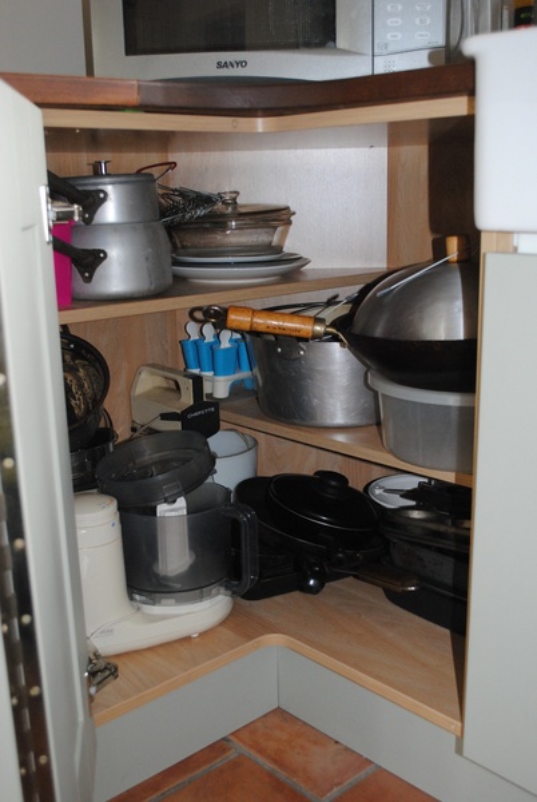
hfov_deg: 34.3
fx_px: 870
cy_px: 401
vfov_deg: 49.5
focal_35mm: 39
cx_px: 268
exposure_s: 1/60
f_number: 5
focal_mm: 26
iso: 800
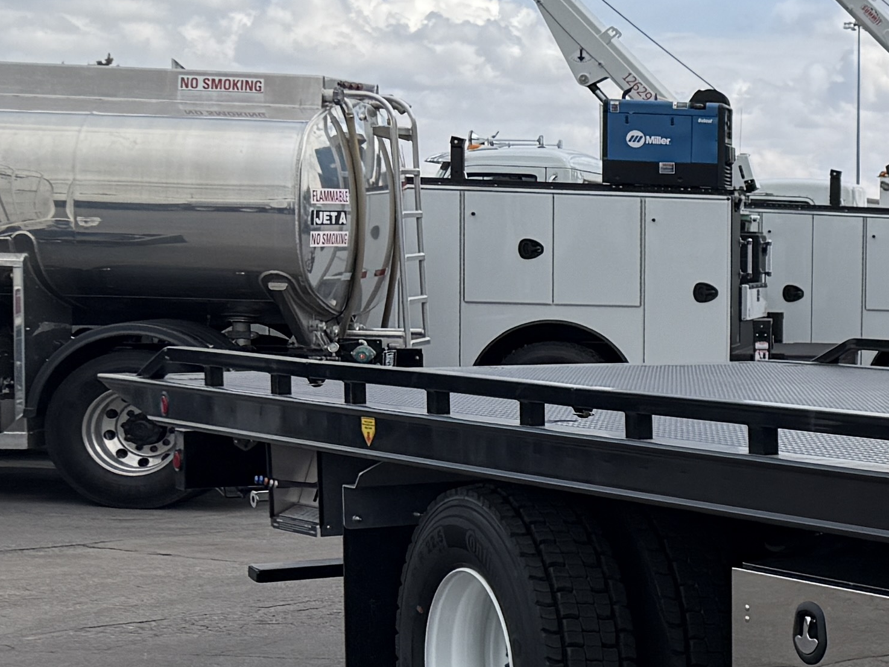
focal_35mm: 93
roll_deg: -1.7
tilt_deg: -3.2
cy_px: 401
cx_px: 1649
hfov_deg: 17.0
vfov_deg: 15.9
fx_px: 2389
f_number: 1.78
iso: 80
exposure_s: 1/4405
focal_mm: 6.76
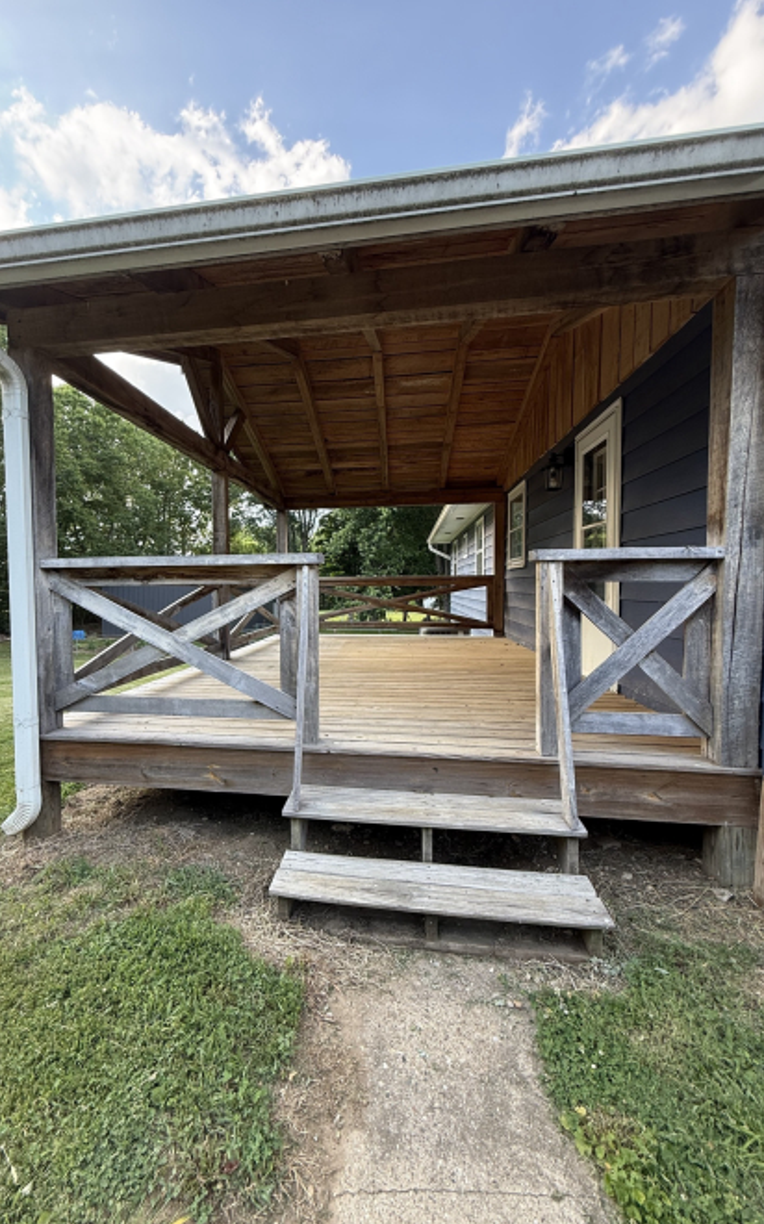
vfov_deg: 101.5
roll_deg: -0.4
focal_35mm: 15
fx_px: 500
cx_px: 321
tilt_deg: -2.4
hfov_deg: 74.2
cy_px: 609
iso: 50
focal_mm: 2.22
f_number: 2.2
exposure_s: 1/129
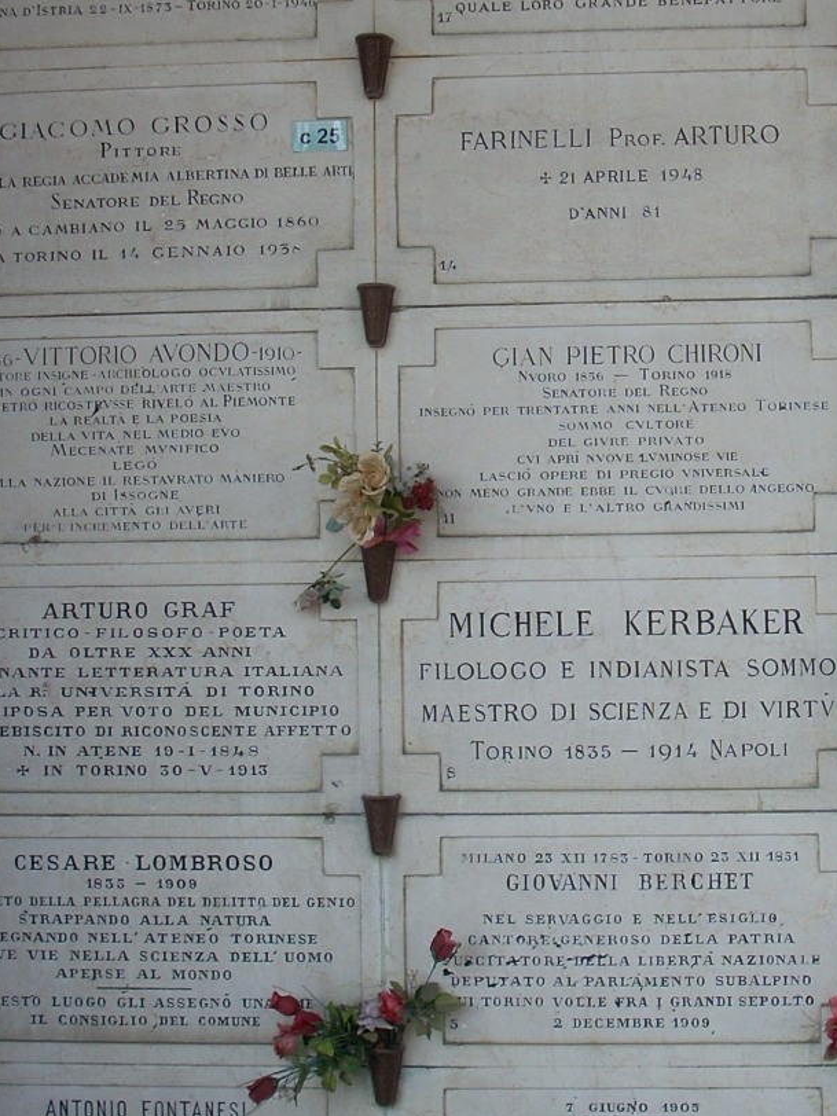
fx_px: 2257
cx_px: 634
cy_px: 526
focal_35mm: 70
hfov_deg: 20.8
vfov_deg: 27.8
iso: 64
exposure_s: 1/229
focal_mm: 6.2
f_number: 2.8
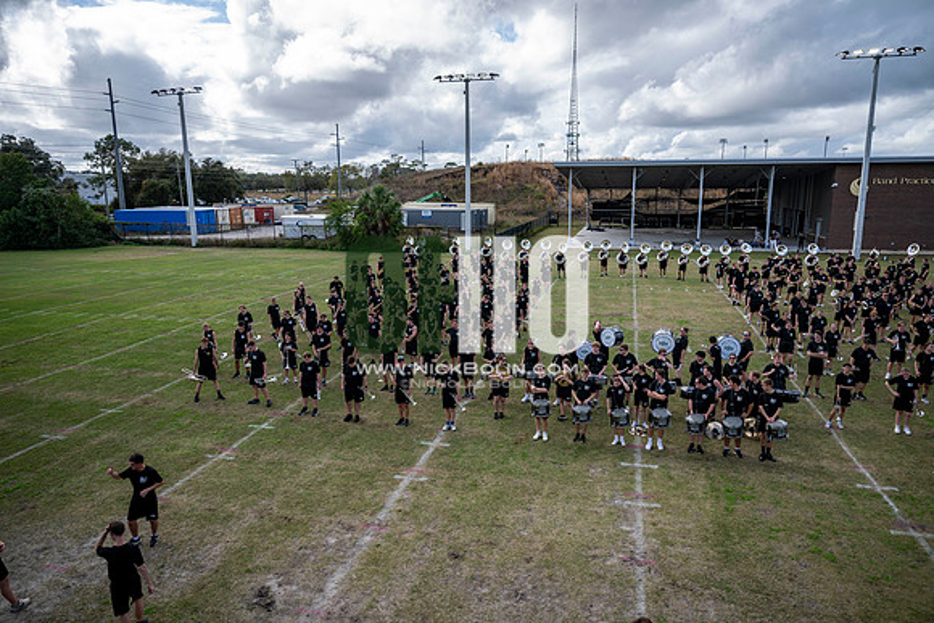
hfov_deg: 73.7
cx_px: 467
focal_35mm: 24
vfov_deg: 53.2
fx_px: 623
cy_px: 312
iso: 125
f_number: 2.8
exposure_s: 1/1250
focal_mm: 24
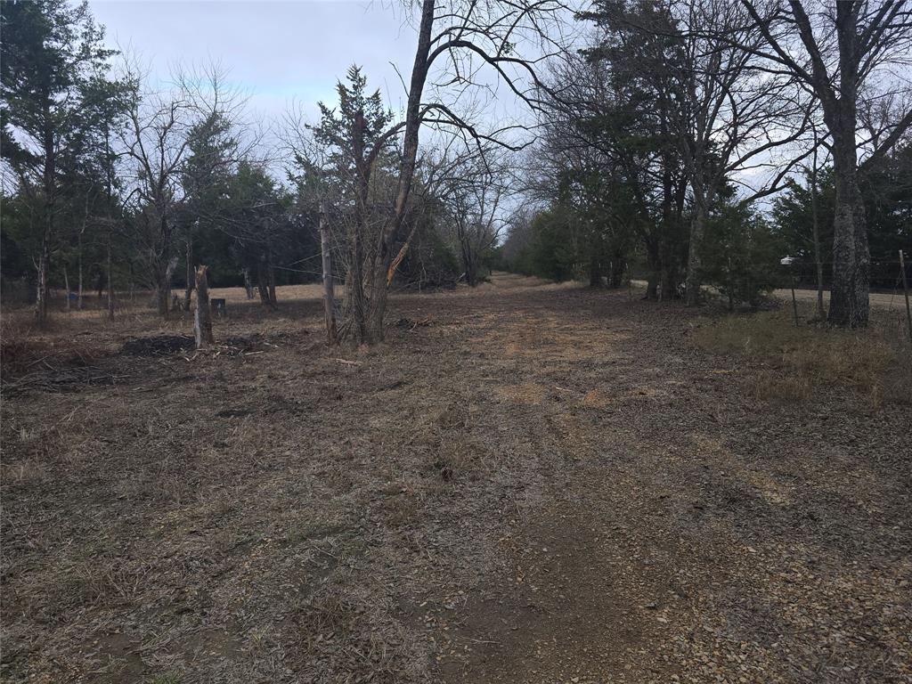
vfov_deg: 58.9
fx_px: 606
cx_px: 456
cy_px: 342
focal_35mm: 23
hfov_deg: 73.9
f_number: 1.7
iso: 16
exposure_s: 1/120
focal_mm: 6.3
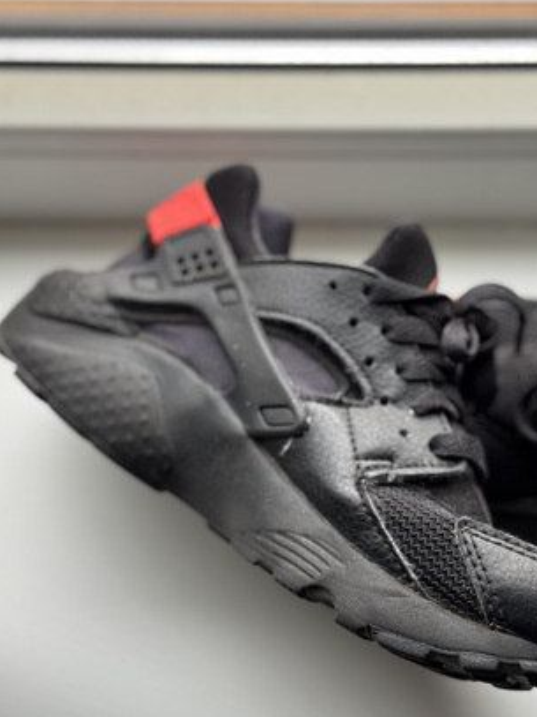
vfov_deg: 32.7
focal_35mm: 59
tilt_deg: -60.4
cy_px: 359
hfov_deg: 24.8
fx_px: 1221
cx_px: 325
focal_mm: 6.76
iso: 160
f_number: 1.78
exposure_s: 1/60
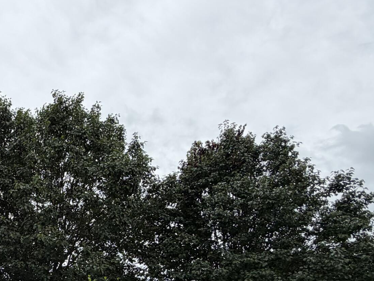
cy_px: 283
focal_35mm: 38
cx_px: -27
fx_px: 411
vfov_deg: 34.3
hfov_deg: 40.6
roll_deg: -0.5
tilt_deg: +10.3
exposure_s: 1/1235
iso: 20
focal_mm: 2.22
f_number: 2.2
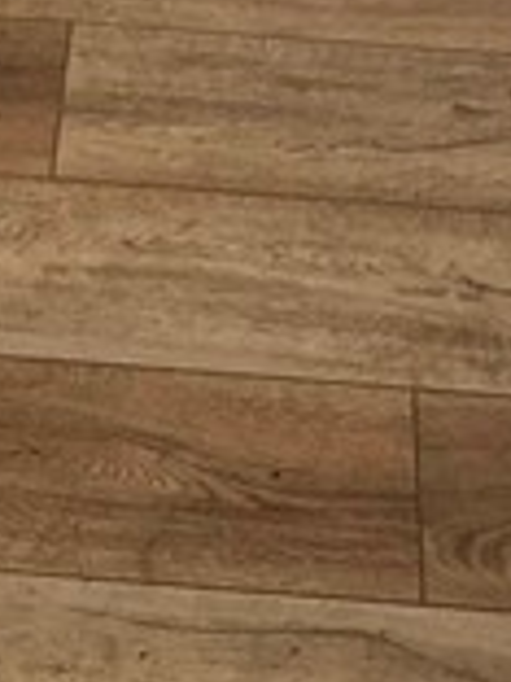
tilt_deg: -11.9
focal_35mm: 158
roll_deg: -2.6
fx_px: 3110
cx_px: 70
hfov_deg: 9.4
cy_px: -1189
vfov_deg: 10.1
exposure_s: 1/60
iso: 400
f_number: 1.78
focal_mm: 6.86
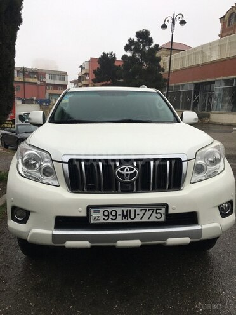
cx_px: 118
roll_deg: -2.9
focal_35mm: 29
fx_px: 264
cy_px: 158
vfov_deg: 61.7
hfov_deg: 48.2
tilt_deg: -10.2
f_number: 2.2
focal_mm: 4.15
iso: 25
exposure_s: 1/358
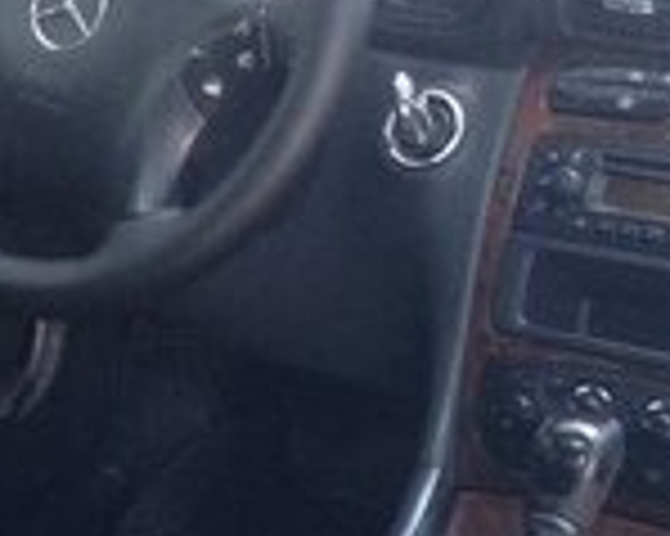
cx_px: 243
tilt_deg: -28.2
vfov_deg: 9.9
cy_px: 790
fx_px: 2992
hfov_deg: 12.8
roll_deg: -1.9
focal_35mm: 151
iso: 100
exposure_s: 1/20
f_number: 2.4
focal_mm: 4.28
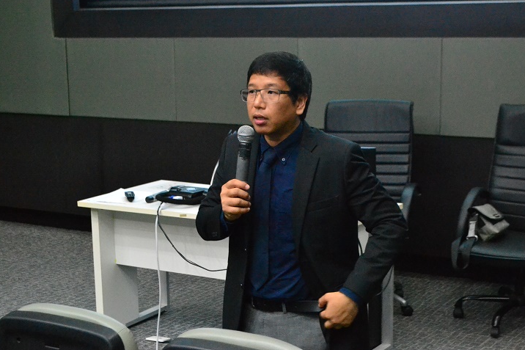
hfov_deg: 30.1
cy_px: 187
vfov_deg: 20.3
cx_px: 287
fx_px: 977
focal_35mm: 67
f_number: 5.3
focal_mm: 40
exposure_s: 1/25
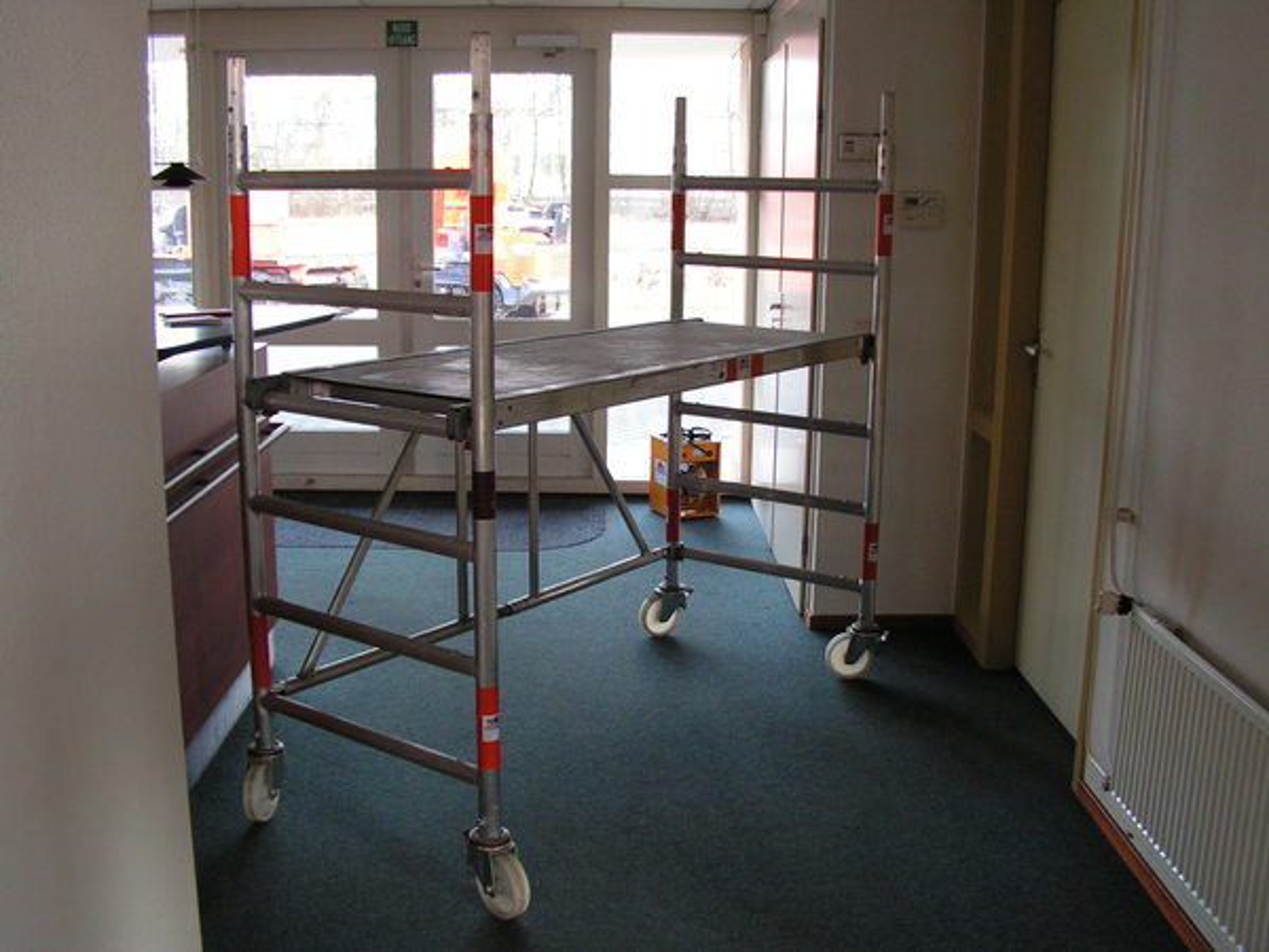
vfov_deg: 39.7
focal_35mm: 36
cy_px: 476
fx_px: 1320
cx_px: 634
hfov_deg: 51.4
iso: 100
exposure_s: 1/40
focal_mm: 6
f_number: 3.2
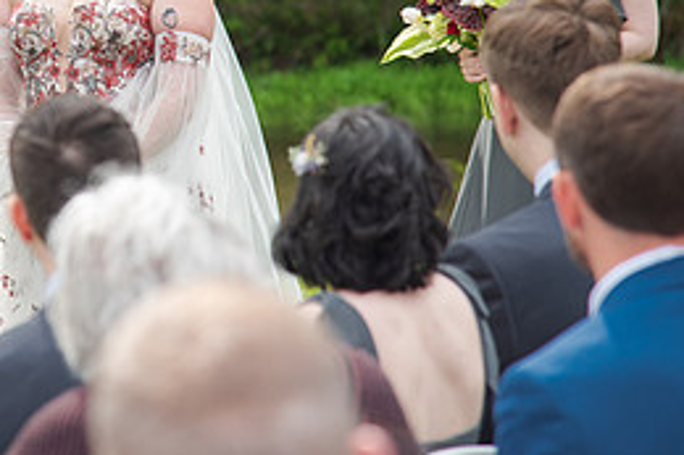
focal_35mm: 268
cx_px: 66
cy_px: -30
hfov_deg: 7.7
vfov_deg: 5.1
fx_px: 5089
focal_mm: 120
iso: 100
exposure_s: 1/400
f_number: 4
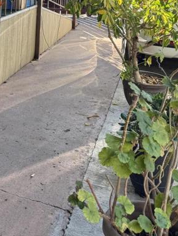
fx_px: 445
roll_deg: -1.3
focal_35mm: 65
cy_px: -44
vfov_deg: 26.6
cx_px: -11
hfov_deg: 21.6
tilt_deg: +0.4
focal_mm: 6.76
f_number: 1.78
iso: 80
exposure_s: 1/328
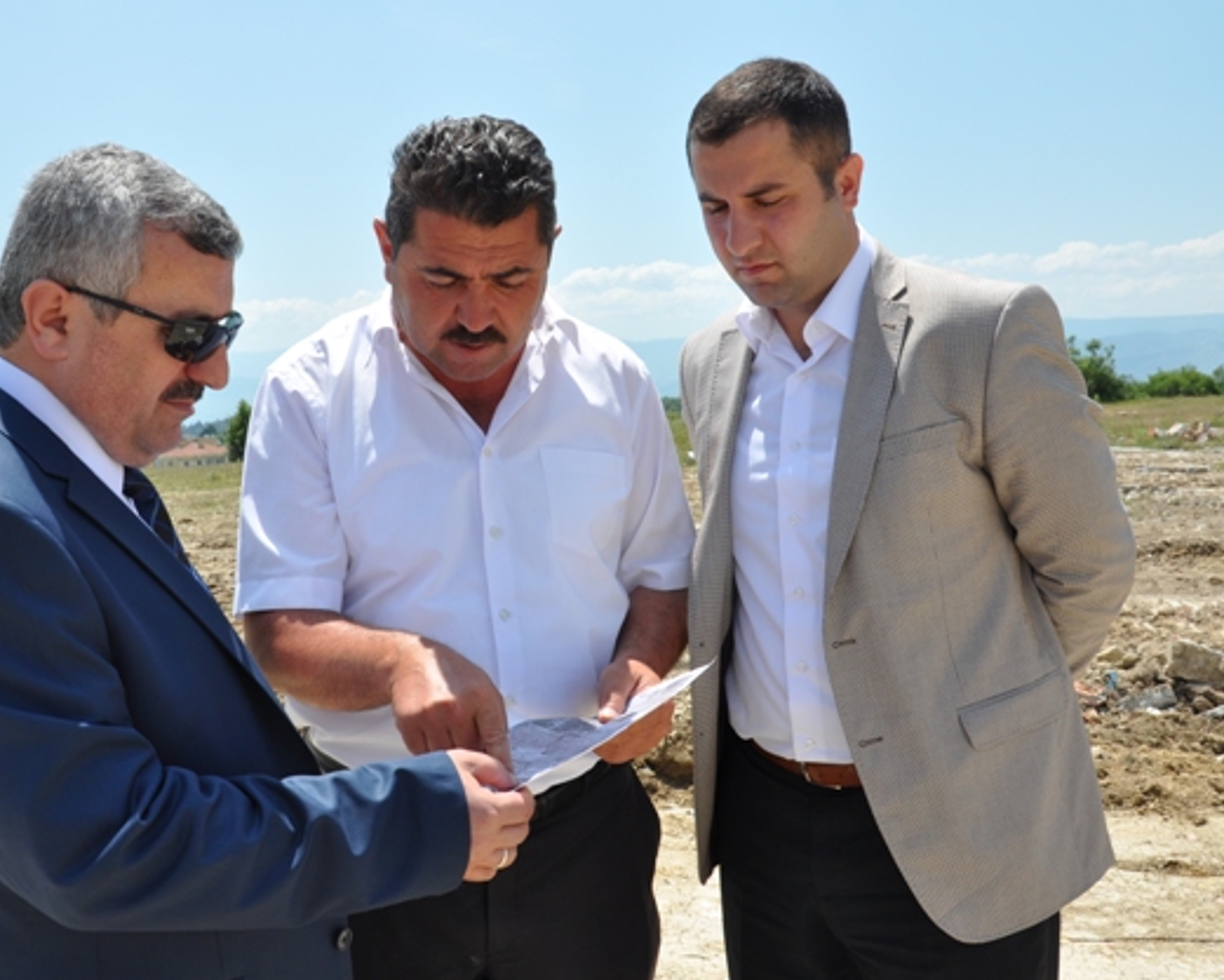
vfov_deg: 39.2
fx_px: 1377
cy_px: 495
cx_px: 500
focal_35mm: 38
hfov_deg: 47.7
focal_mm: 22
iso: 200
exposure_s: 1/320
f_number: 9
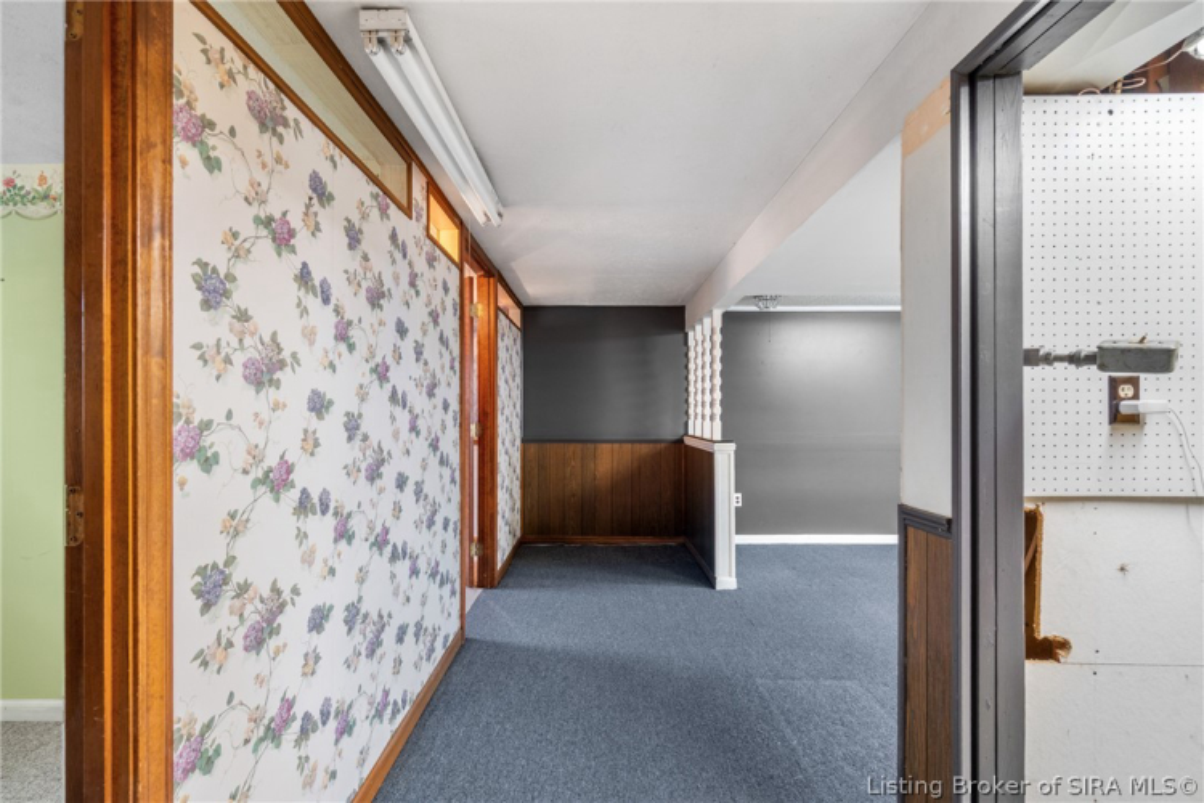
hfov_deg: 100.4
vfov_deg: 77.3
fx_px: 502
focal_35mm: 15
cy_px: 402
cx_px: 602
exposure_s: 1.6
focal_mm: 10
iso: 400
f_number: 9
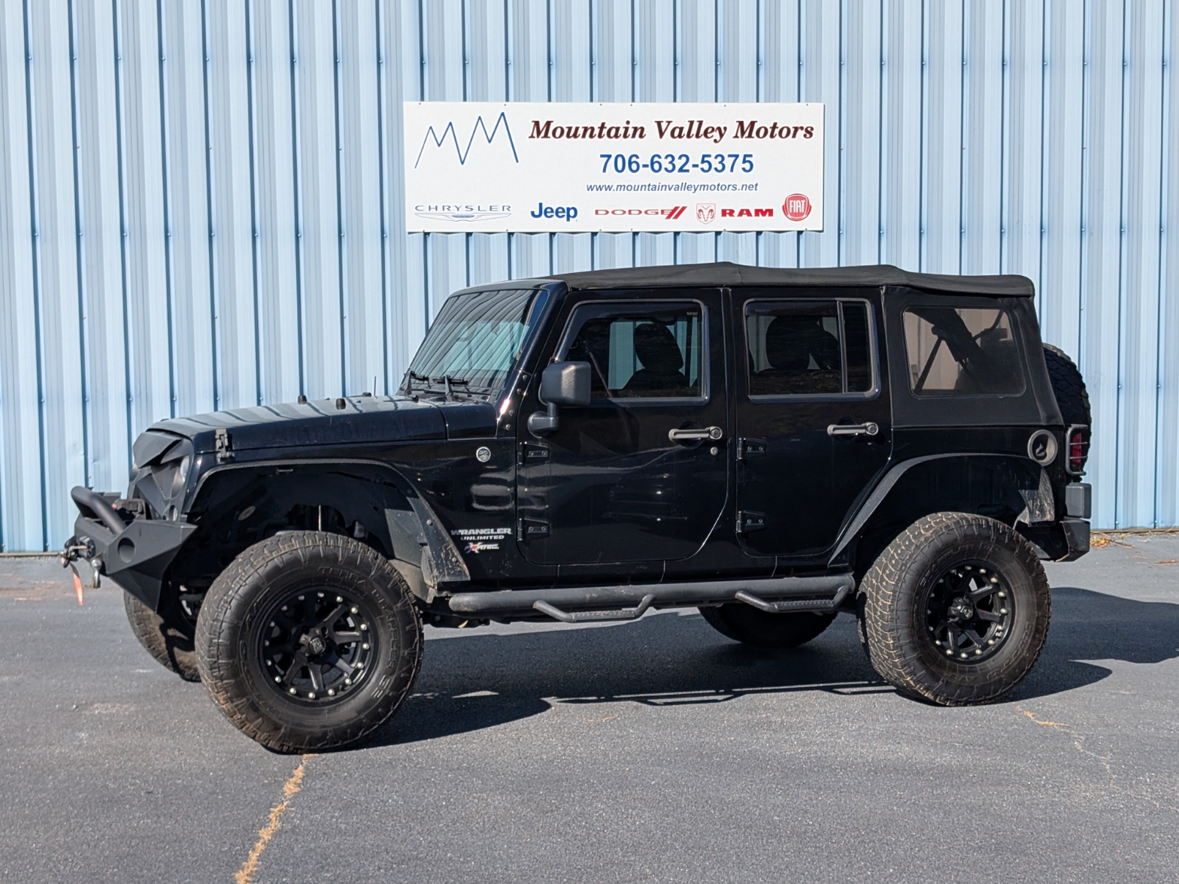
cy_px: 448
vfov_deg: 29.1
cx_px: 578
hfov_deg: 38.2
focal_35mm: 50
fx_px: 1703
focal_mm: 6.9
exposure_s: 1/1214
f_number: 1.68
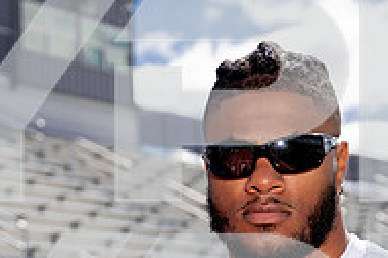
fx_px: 1646
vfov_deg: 8.8
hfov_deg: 13.4
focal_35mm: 153
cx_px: 82
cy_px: 343
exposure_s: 1/1250
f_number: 4
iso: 100
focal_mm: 50
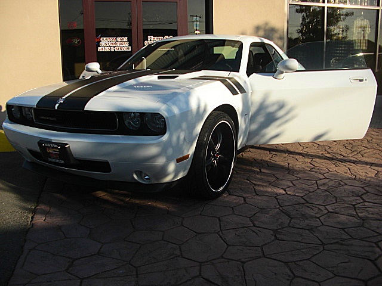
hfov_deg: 51.4
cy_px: 143
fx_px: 397
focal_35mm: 36
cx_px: 191
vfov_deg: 39.7
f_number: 2.8
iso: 50
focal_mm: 6.3
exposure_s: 1/1000
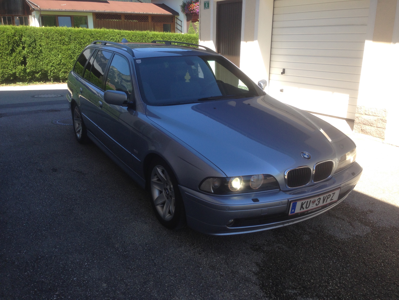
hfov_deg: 55.4
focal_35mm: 33
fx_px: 380
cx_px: 200
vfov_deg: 42.9
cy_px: 150
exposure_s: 1/384
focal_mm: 4.12
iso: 50
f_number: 2.4
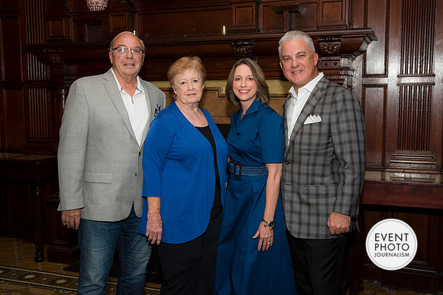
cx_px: 222
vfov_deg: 33.4
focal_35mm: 40
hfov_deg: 48.4
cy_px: 148
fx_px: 492
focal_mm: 40
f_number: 5.6
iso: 800
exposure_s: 1/125
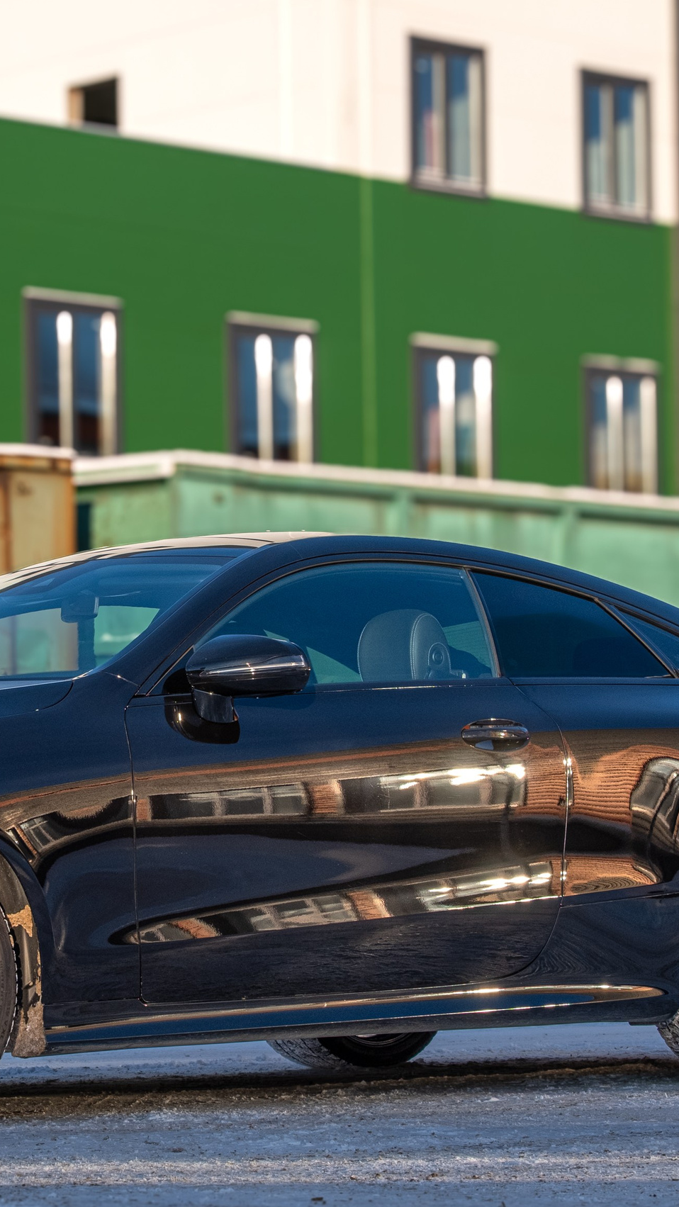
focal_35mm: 123
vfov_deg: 17.4
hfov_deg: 9.8
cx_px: 100
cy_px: 629
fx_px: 3937
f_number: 6.4
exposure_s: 1/500
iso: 320
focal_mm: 50
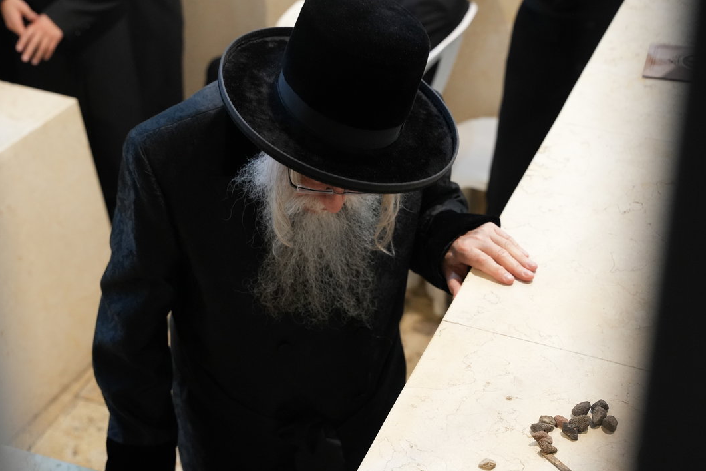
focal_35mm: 63
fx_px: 1236
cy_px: 177
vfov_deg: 21.5
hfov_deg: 31.9
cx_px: 323
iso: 4000
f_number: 3.5
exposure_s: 1/125
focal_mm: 47.8
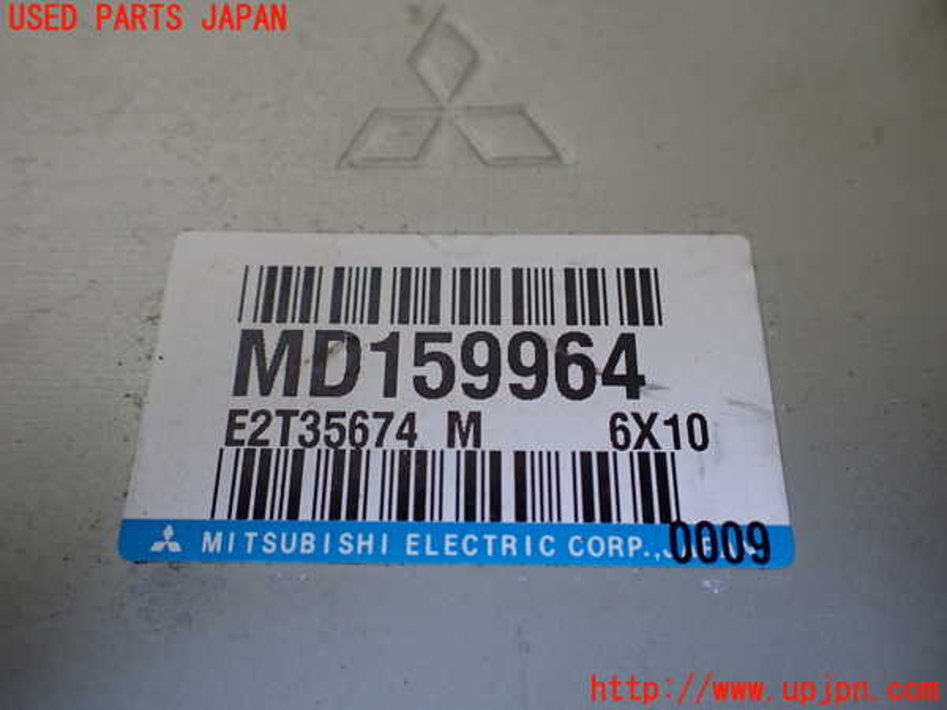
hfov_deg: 60.0
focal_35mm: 30
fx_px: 821
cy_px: 355
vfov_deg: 46.8
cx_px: 474
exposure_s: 1/125
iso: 250
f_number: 2.3
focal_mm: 5.4
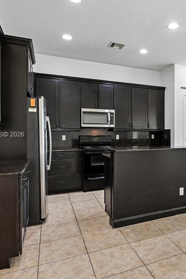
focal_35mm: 28
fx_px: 217
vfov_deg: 65.4
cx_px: 157
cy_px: 135
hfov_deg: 43.5
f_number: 8
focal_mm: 18
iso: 400
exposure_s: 1/13
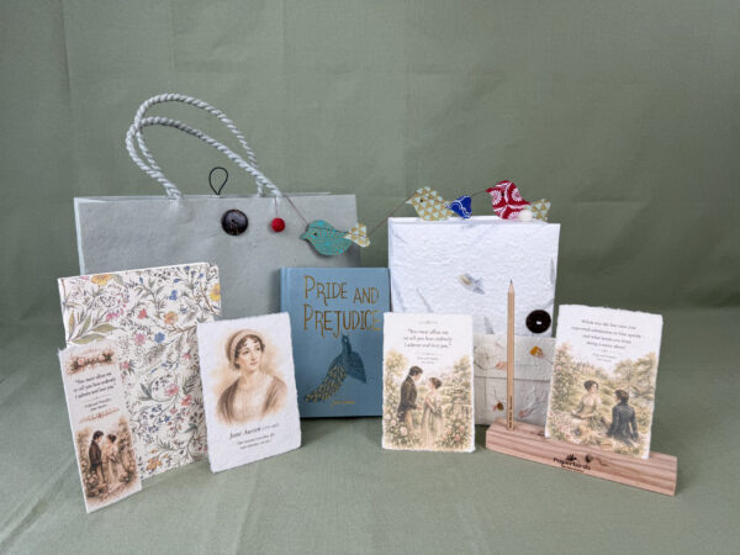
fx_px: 513
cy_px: 278
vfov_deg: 56.8
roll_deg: -0.2
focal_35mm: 24
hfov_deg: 71.6
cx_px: 370
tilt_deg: -11.4
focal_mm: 6.76
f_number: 1.78
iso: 50
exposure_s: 1/144
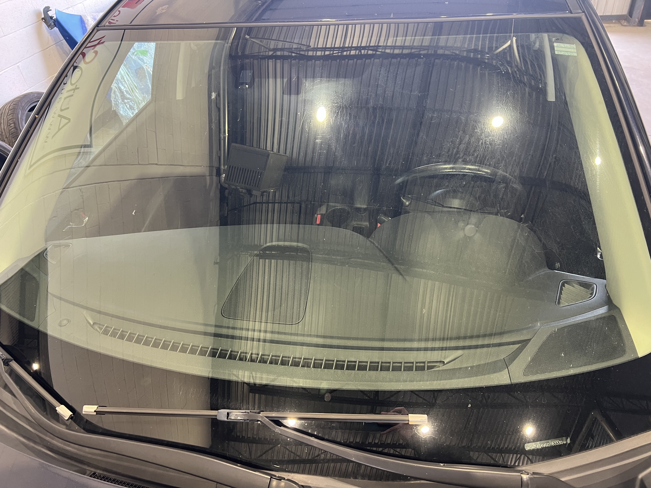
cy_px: 244
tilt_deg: -36.5
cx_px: 326
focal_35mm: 26
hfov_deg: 67.3
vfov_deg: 53.1
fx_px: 489
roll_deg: +7.7
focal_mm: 5.7
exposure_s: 1/60
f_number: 1.5
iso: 100
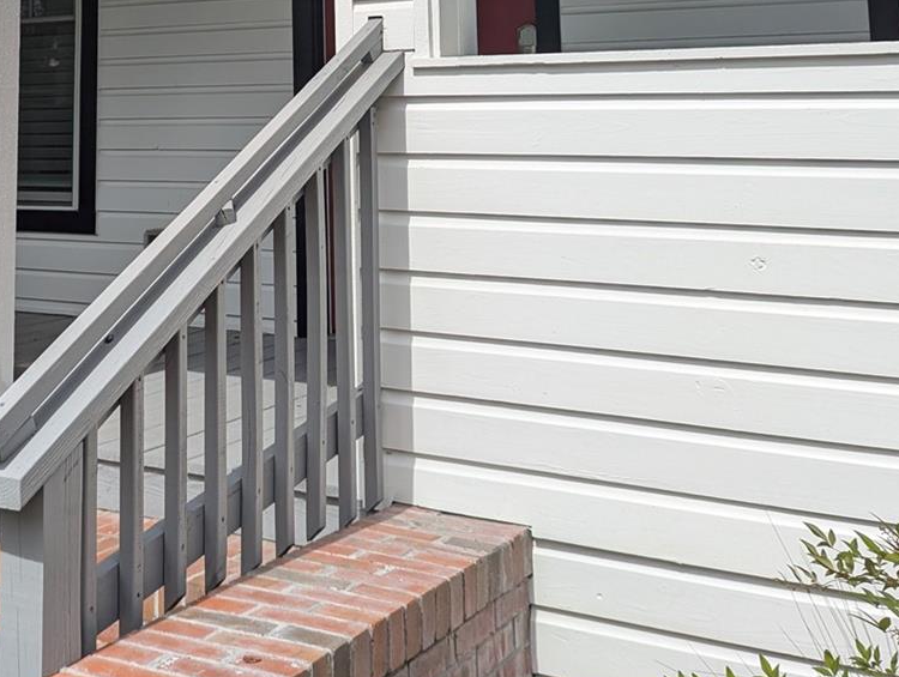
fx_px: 1327
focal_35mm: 51
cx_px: 231
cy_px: -31
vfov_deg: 26.8
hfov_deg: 36.6
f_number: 1.85
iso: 46
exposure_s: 1/2899
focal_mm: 6.81
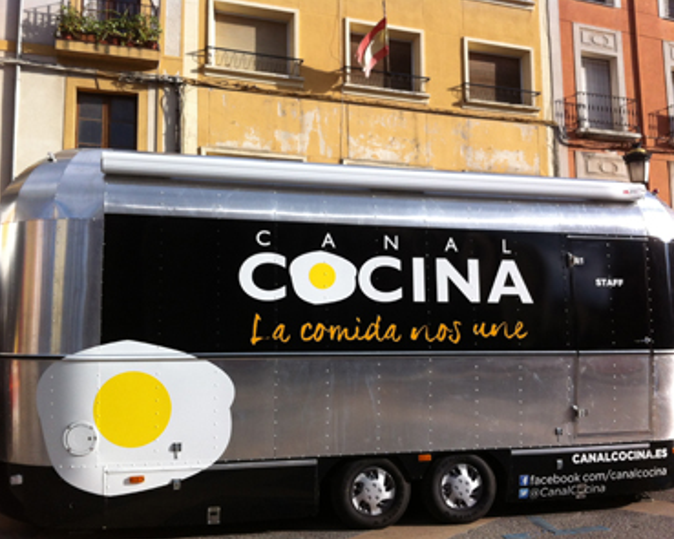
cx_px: 353
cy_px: 271
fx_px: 738
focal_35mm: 37
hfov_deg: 49.1
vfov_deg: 40.1
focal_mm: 3.85
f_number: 2.8
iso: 80
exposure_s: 1/914
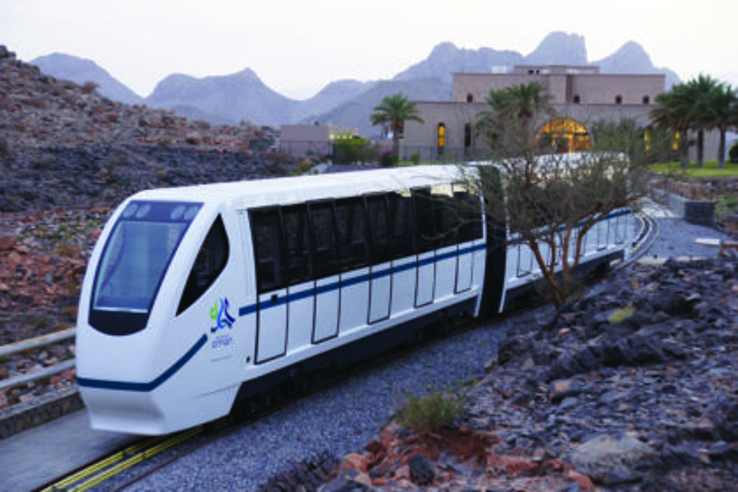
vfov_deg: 20.2
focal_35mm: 68
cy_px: 246
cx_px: 369
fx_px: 1384
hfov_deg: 29.9
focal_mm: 45
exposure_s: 1/20
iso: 1600
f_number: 5
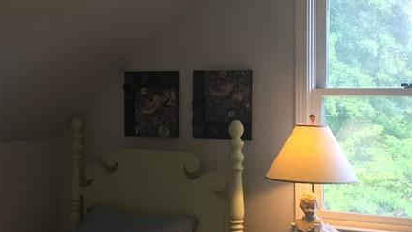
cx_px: 240
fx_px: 820
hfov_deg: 28.2
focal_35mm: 75
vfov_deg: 16.1
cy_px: 107
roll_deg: +0.2
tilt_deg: -0.2
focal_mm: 4.15
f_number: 2.2
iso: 32
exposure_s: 1/60
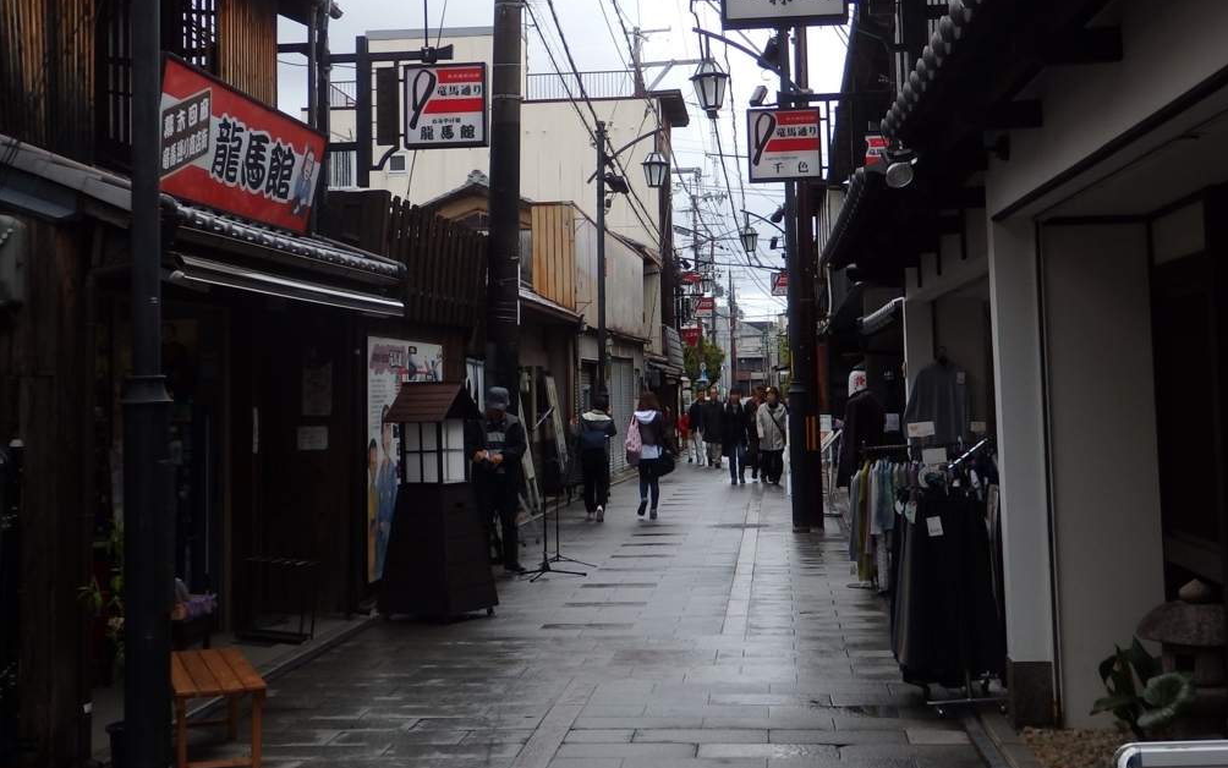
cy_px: 346
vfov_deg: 32.0
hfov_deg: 49.3
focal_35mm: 40
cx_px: 604
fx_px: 1339
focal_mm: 6.6
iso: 125
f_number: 3.6
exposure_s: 1/400
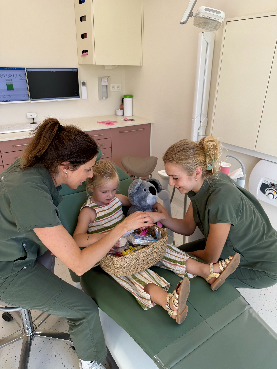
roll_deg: -1.0
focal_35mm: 24
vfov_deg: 71.6
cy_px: 184
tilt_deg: -24.1
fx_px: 256
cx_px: 138
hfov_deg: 56.8
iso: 64
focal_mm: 6.76
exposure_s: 1/254
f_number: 1.78
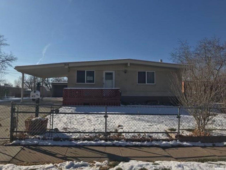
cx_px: 113
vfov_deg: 49.7
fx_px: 183
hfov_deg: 63.4
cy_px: 85
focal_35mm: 28
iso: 20
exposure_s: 1/3831
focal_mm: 3.99
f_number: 1.8
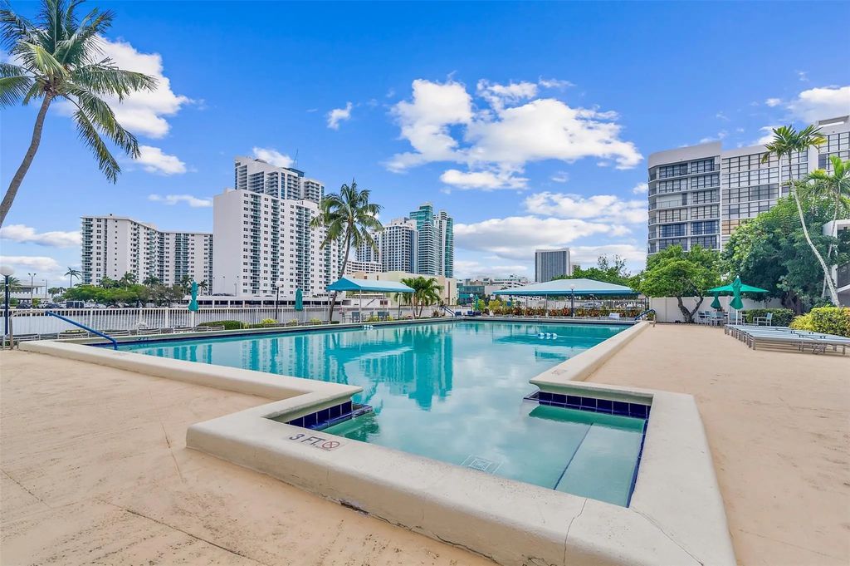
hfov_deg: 96.8
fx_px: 377
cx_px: 425
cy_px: 283
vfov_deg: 73.7
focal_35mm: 16
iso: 400
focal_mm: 16
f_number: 8
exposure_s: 1/640
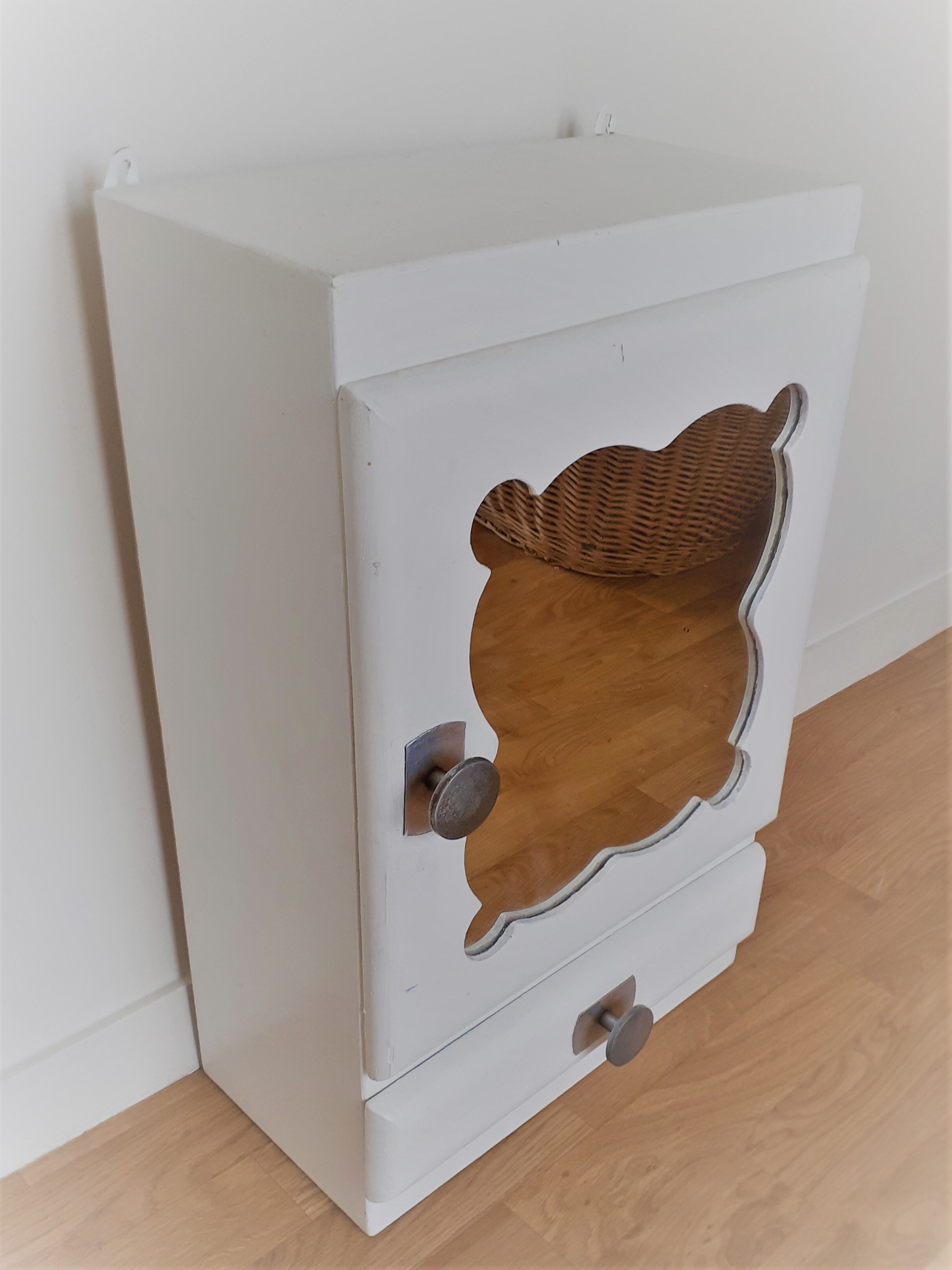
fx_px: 990
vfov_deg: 65.3
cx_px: 476
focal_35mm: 27
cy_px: 635
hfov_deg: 51.4
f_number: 1.9
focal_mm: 3.6
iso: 64
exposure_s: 1/100
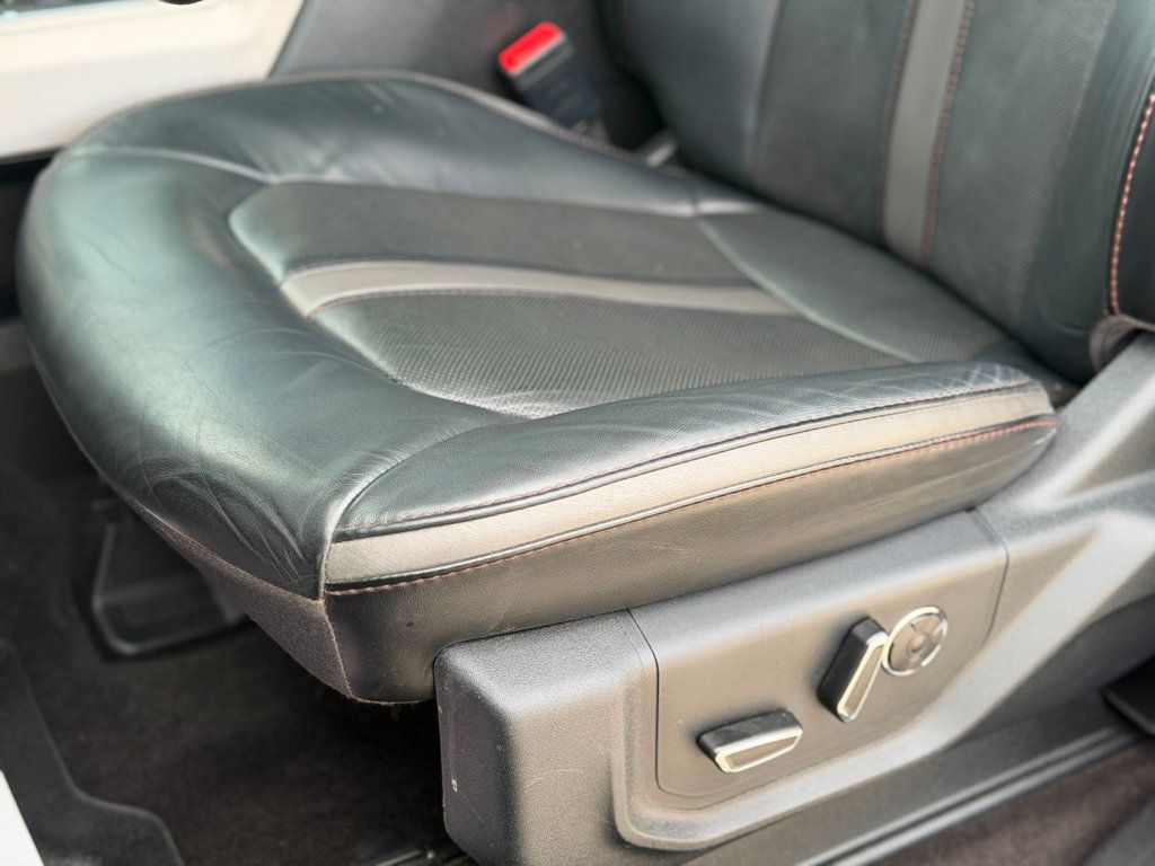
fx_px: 1602
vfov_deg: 30.3
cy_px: 433
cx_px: 578
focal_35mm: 48
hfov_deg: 39.7
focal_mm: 6.76
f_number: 1.78
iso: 64
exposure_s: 1/121
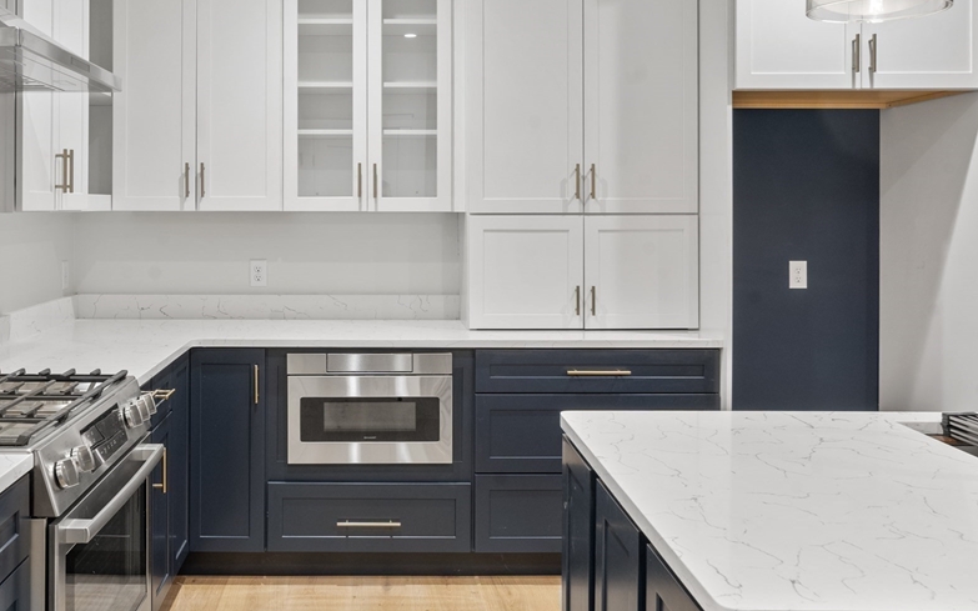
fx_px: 860
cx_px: 373
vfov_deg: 38.8
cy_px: 223
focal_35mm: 32
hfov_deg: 58.6
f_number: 9
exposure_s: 1/3
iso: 500
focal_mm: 24.2
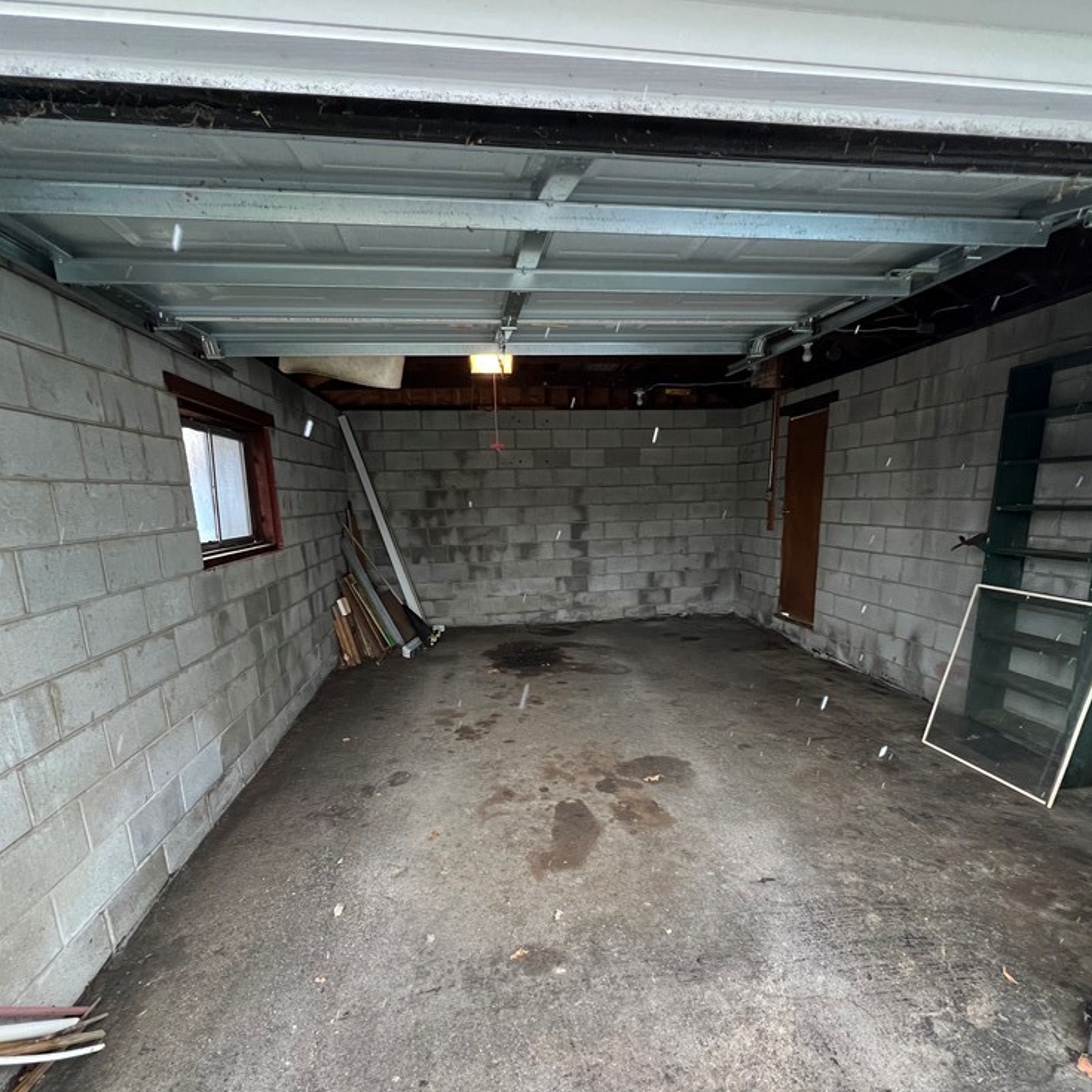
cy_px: 634
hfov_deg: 87.4
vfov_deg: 86.7
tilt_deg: -11.5
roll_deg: +2.1
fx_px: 571
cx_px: 556
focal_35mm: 16
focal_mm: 1.57
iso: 250
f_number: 1.8
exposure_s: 1/99
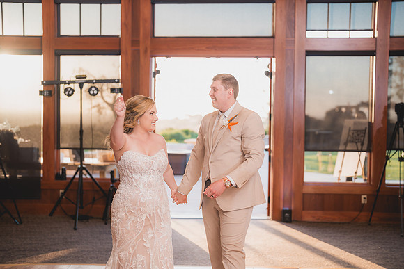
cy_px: 134
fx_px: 561
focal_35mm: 50
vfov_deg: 27.0
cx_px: 202
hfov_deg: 39.6
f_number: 1.8
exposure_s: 1/250
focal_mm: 50
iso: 125
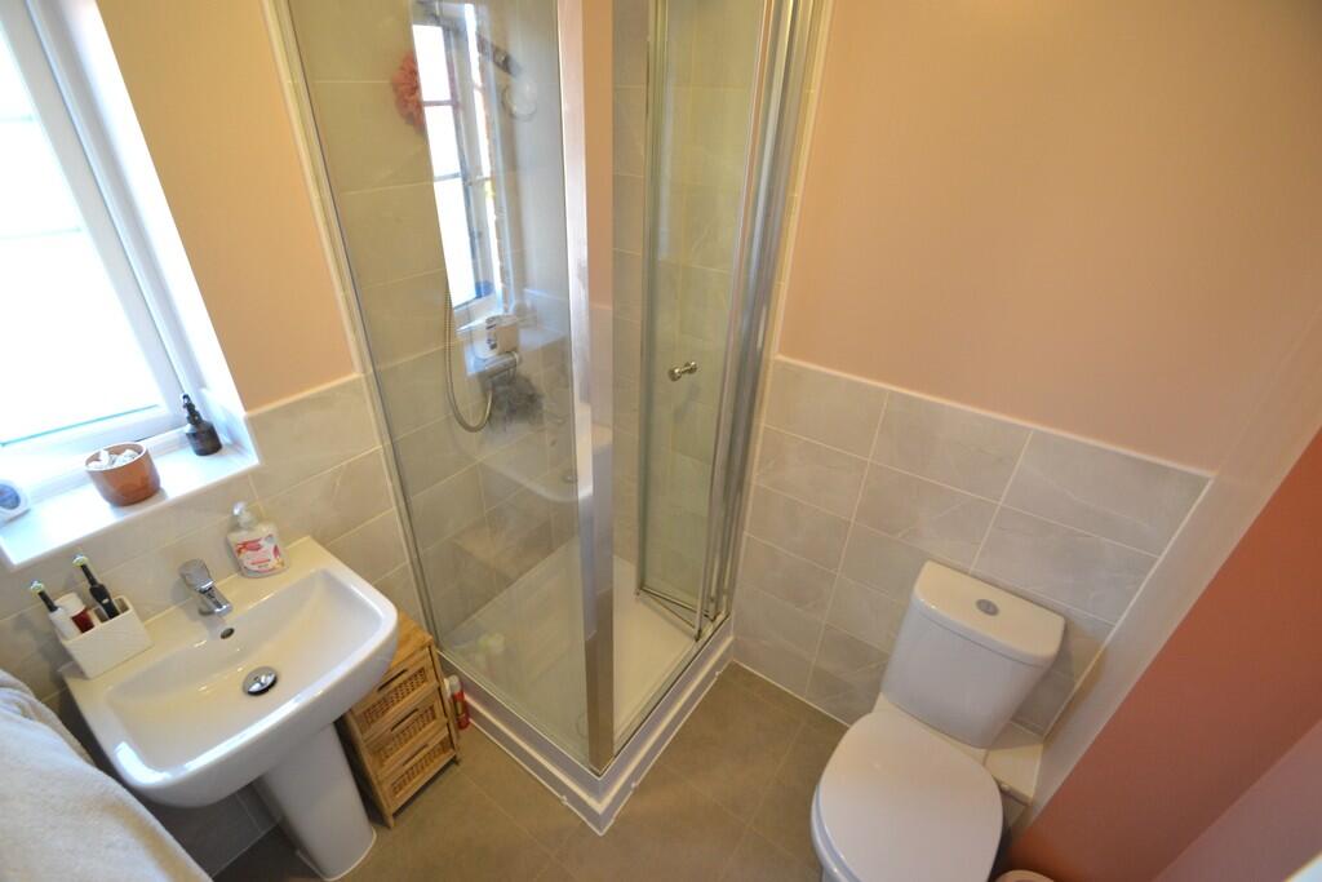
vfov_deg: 77.3
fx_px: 551
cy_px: 441
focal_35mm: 15
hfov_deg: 100.4
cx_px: 661
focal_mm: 10
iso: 900
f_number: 3.5
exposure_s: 1/60
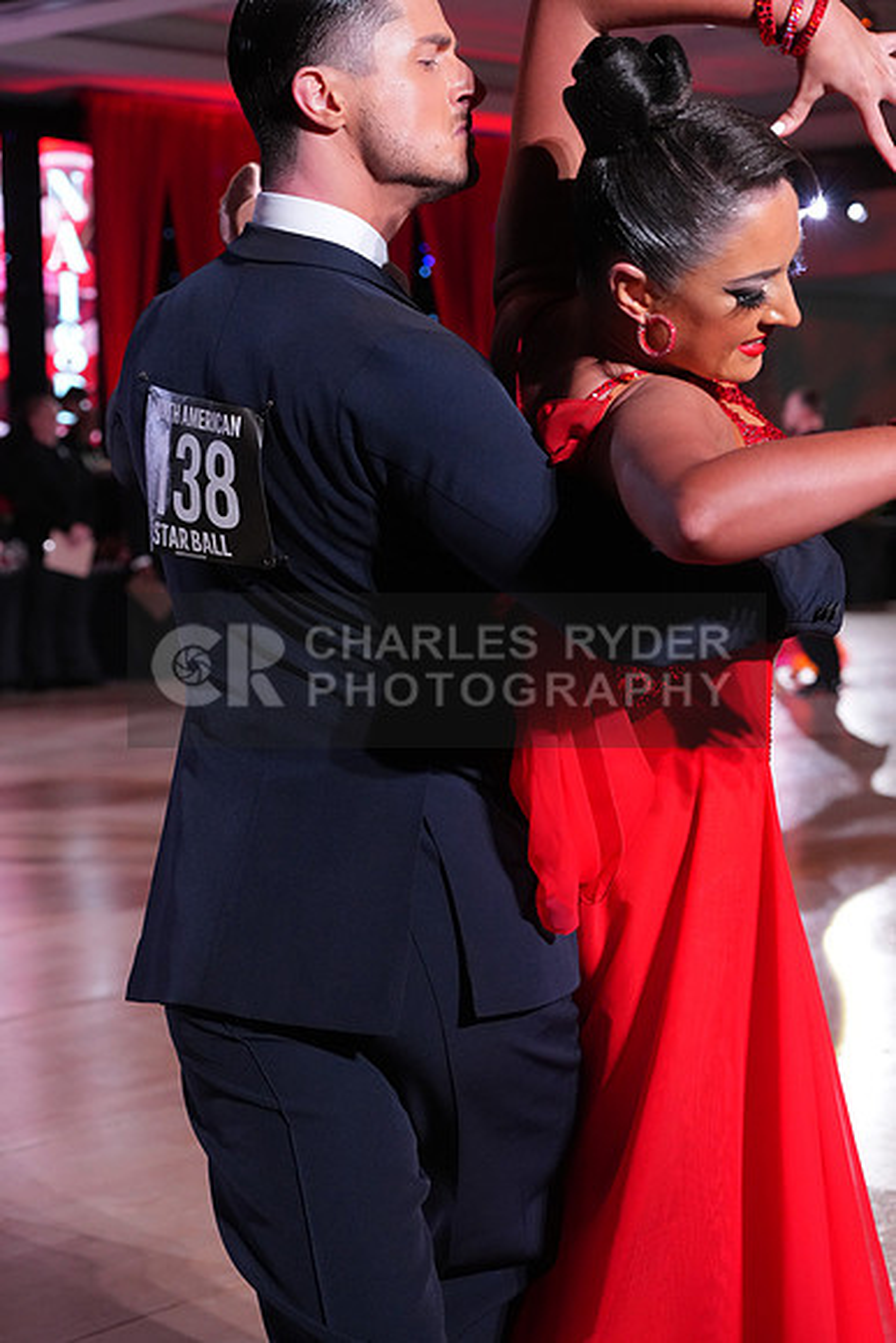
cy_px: 672
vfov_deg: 28.8
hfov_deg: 19.5
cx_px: 448
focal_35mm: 70
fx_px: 2612
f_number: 5.6
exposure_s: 1/250
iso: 4000
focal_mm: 70
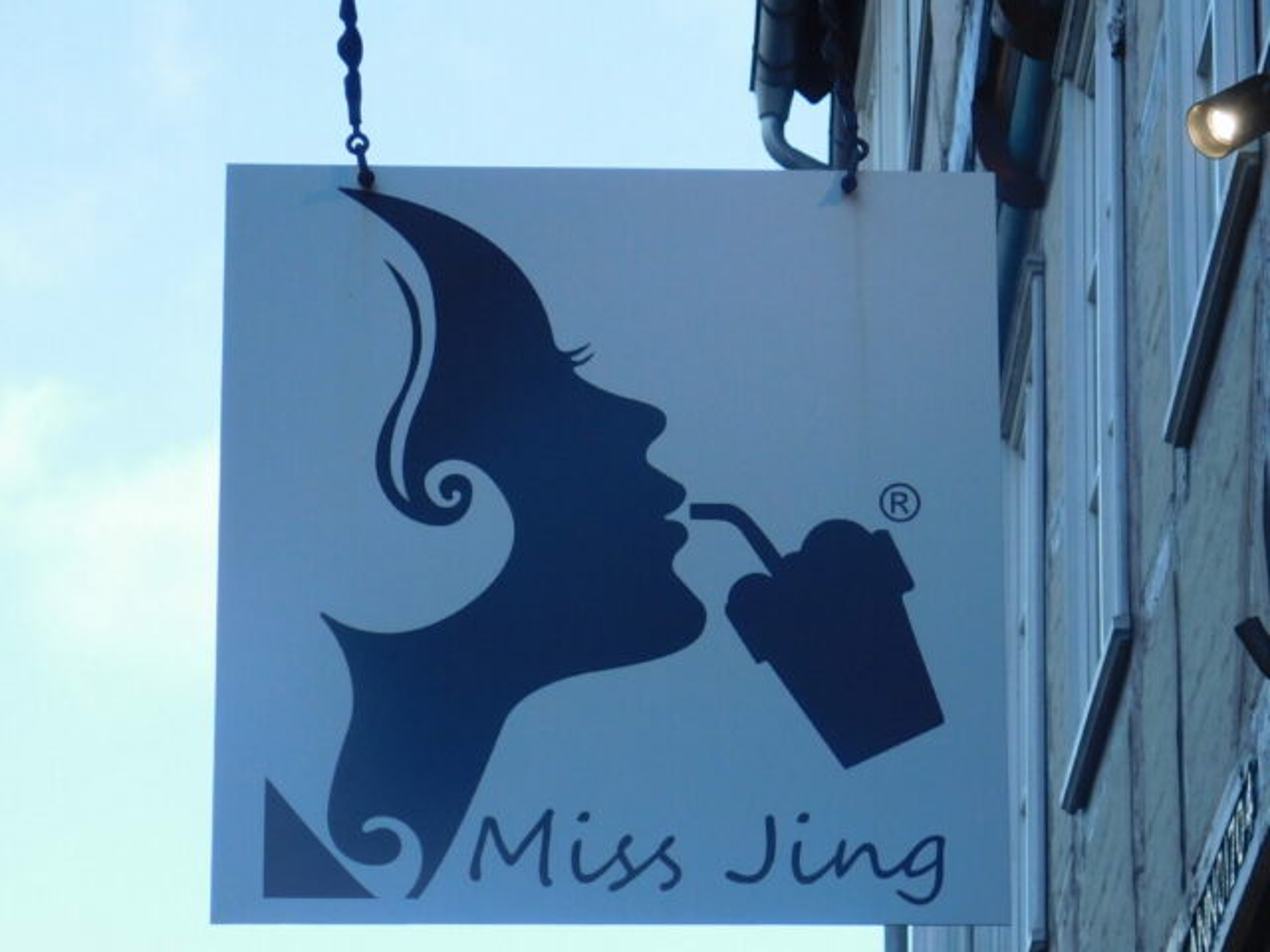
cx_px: 635
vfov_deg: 16.2
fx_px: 3339
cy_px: 476
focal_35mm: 91
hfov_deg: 21.5
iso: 125
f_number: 4.5
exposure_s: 1/200
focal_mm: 16.1
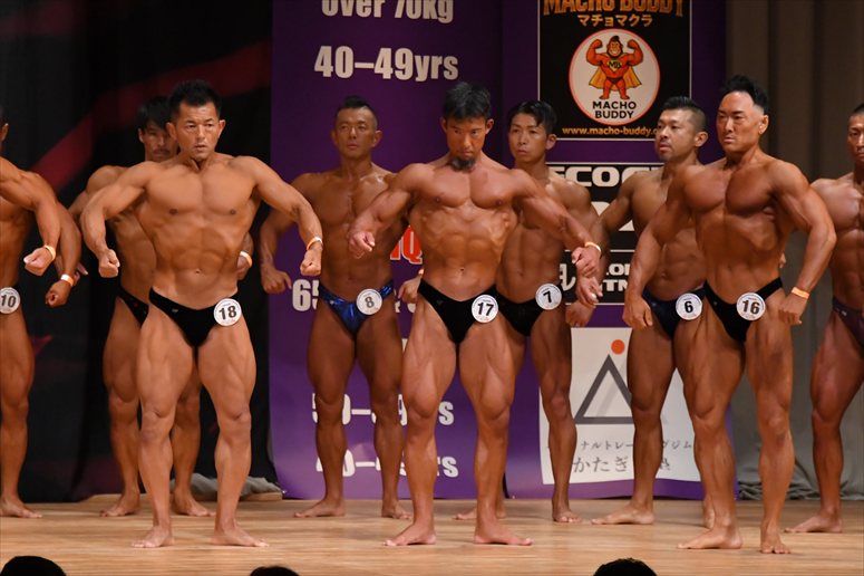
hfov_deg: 7.2
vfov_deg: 4.8
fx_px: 6837
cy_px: 288
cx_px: 432
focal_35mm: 285
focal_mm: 190
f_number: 5.6
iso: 4500
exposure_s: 1/400
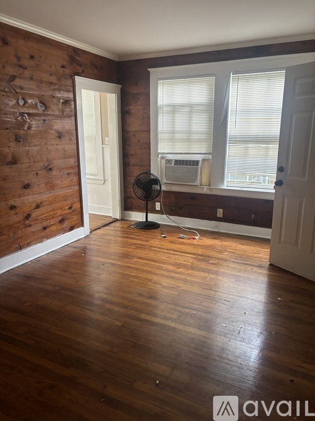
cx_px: 158
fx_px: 316
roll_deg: +0.7
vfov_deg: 67.3
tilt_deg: -12.8
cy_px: 210
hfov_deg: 53.0
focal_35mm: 26
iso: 320
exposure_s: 1/60
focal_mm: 5.96
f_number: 1.6
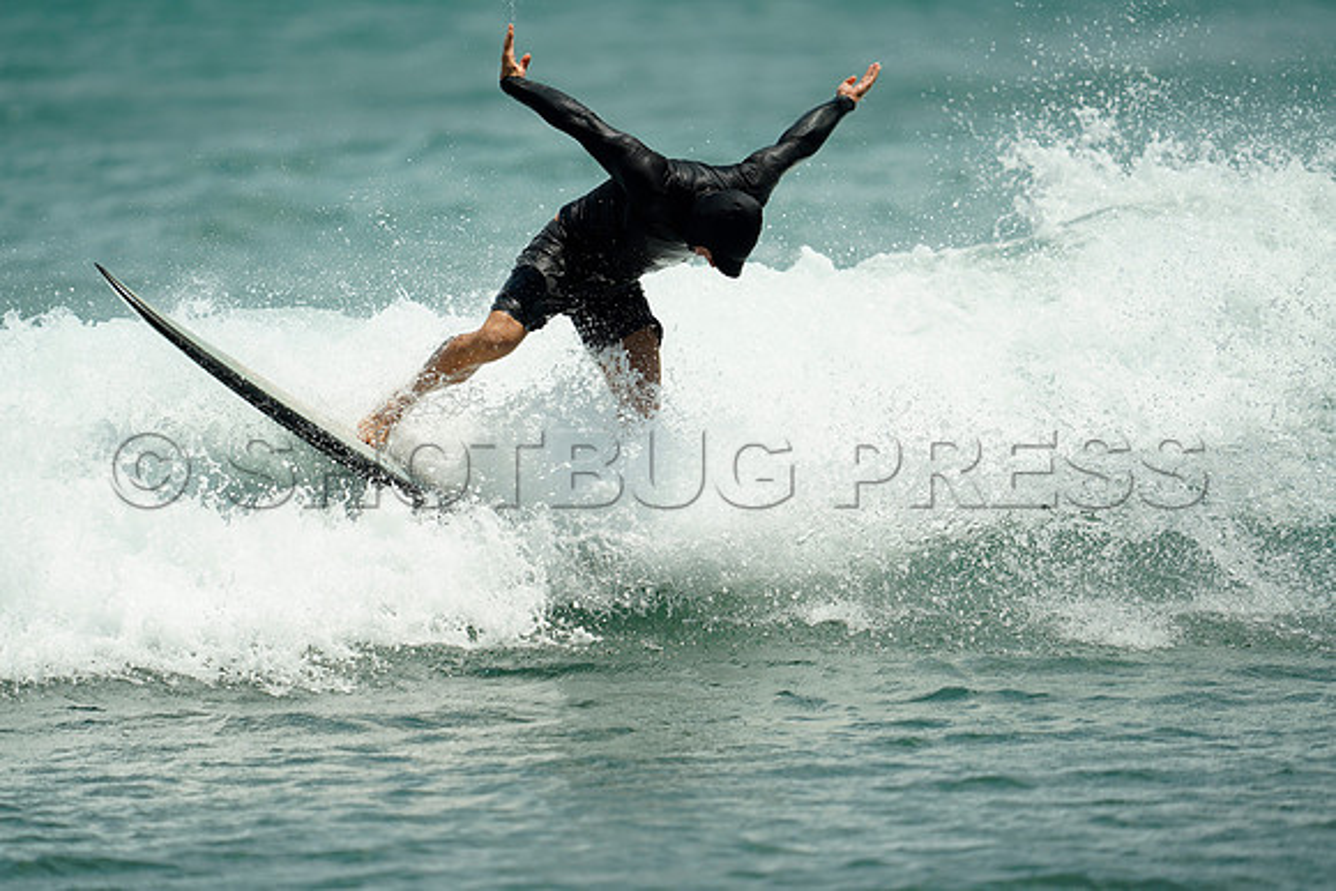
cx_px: 668
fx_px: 14847
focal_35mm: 400
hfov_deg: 5.2
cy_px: 446
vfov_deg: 3.4
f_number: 2.8
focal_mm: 400
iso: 125
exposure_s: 1/1600
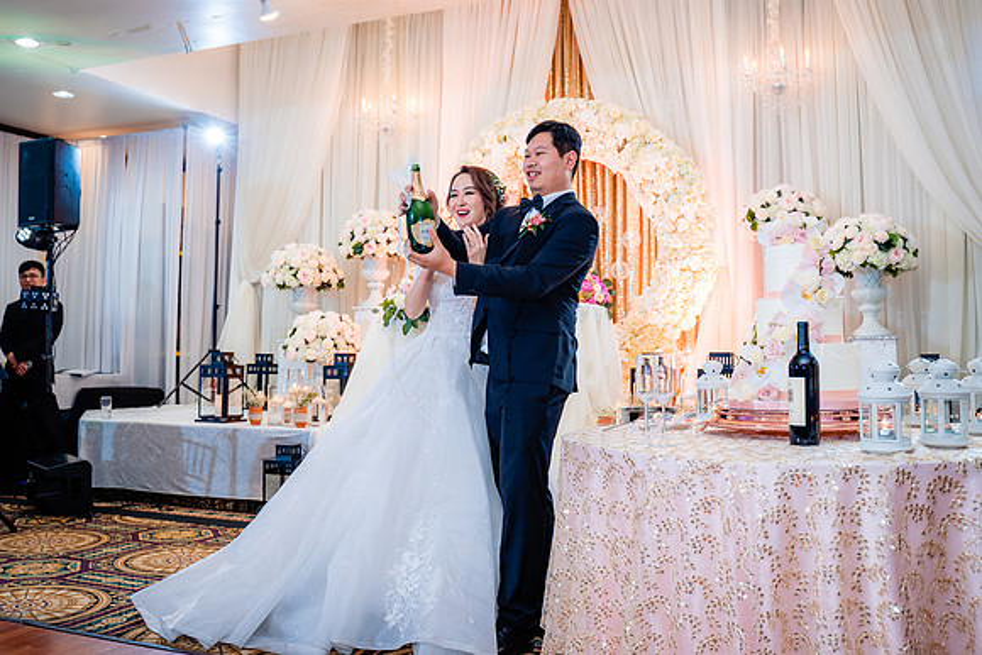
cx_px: 491
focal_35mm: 35
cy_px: 288
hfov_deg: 55.1
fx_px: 941
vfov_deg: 38.3
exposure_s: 1/160
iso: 800
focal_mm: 30
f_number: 3.5
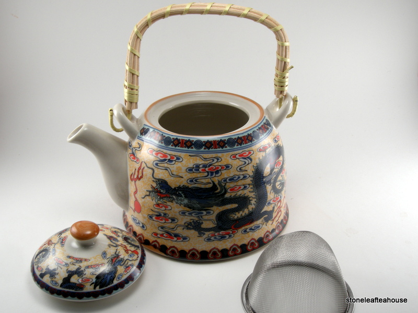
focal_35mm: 40
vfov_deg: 36.0
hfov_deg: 46.8
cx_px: 209
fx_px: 483
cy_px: 156
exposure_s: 1/30
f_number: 5.7
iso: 64
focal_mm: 8.5
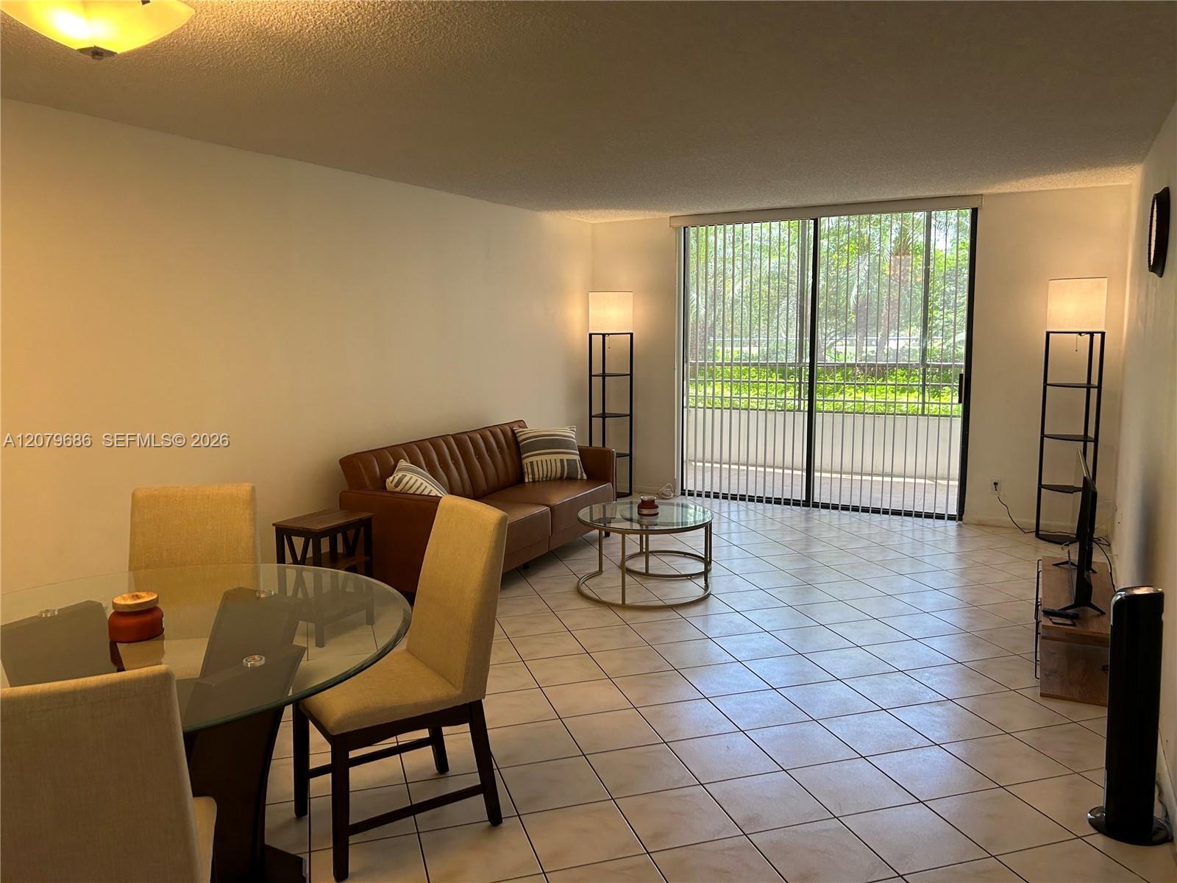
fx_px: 884
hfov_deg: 67.3
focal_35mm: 26
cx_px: 588
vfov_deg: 53.1
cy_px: 442
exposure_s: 1/120
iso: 80
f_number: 1.5
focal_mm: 5.7
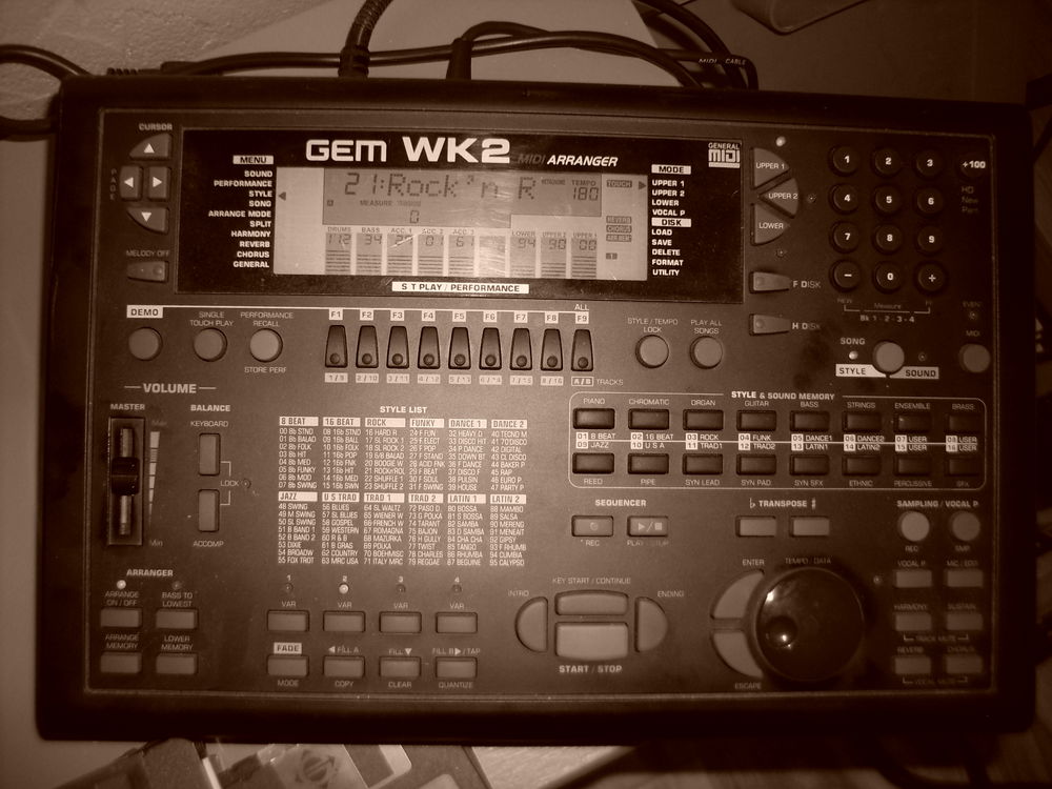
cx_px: 526
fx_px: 1155
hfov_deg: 49.0
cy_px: 394
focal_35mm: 38
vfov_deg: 37.7
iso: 100
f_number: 2.8
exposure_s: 1/45
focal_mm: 6.3
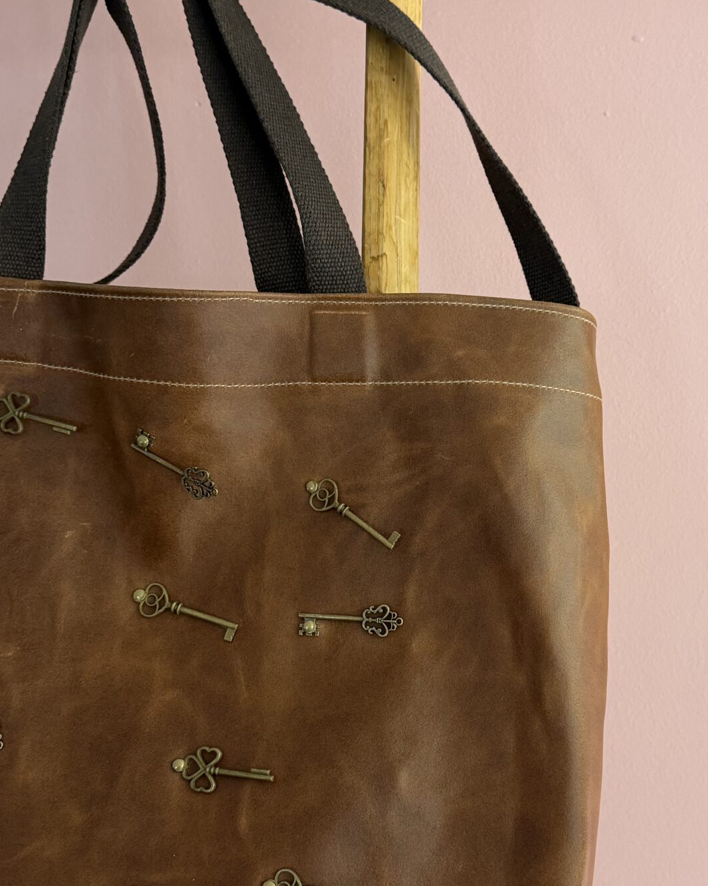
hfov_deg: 33.1
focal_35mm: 45
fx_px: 1179
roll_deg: +0.2
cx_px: 474
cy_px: 498
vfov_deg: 41.1
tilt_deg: -10.6
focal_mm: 6.76
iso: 200
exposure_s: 1/50
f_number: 1.78
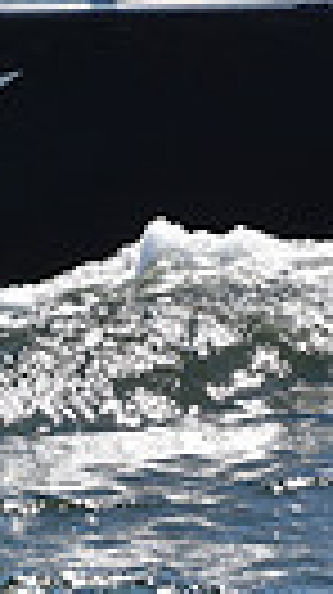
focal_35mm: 395
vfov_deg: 5.4
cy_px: -187
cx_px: -940
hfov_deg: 3.0
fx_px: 6216
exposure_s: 1/1250
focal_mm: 86
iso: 320
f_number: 9
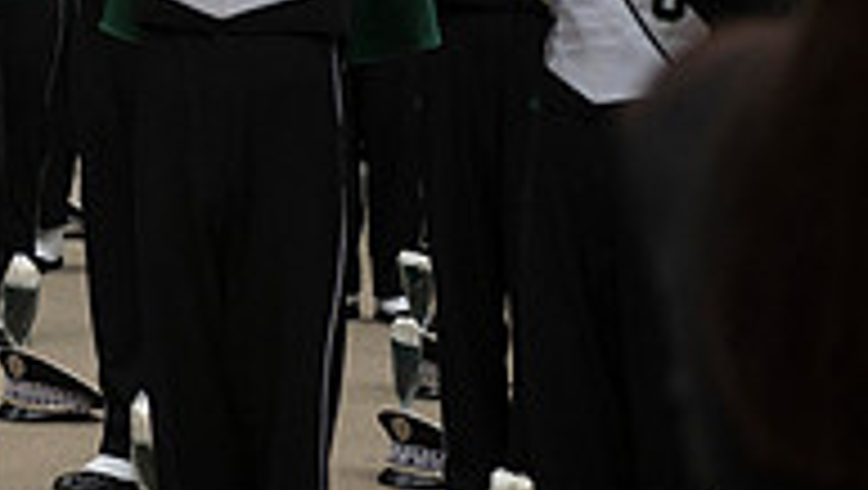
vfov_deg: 5.5
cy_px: -299
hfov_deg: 9.6
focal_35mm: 220
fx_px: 5068
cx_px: -202
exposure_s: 1/3200
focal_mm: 70
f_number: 3.5
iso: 1600
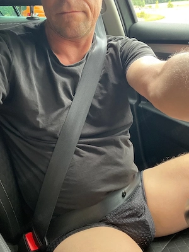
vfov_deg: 60.0
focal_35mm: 30
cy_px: 126
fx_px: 218
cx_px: 94
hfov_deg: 46.8
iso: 400
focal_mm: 2.71
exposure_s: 1/54
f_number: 2.2
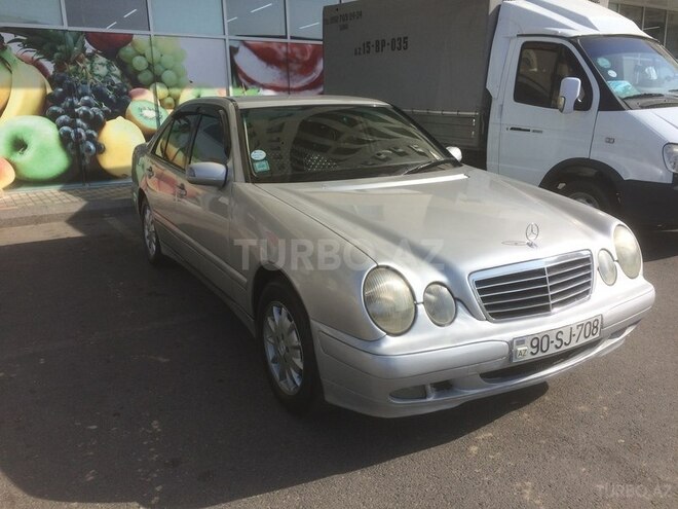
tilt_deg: -12.0
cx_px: 339
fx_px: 568
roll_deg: +1.3
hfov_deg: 61.7
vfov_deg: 48.2
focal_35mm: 29
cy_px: 254
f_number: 2.2
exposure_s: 1/2160
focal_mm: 4.15
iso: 32
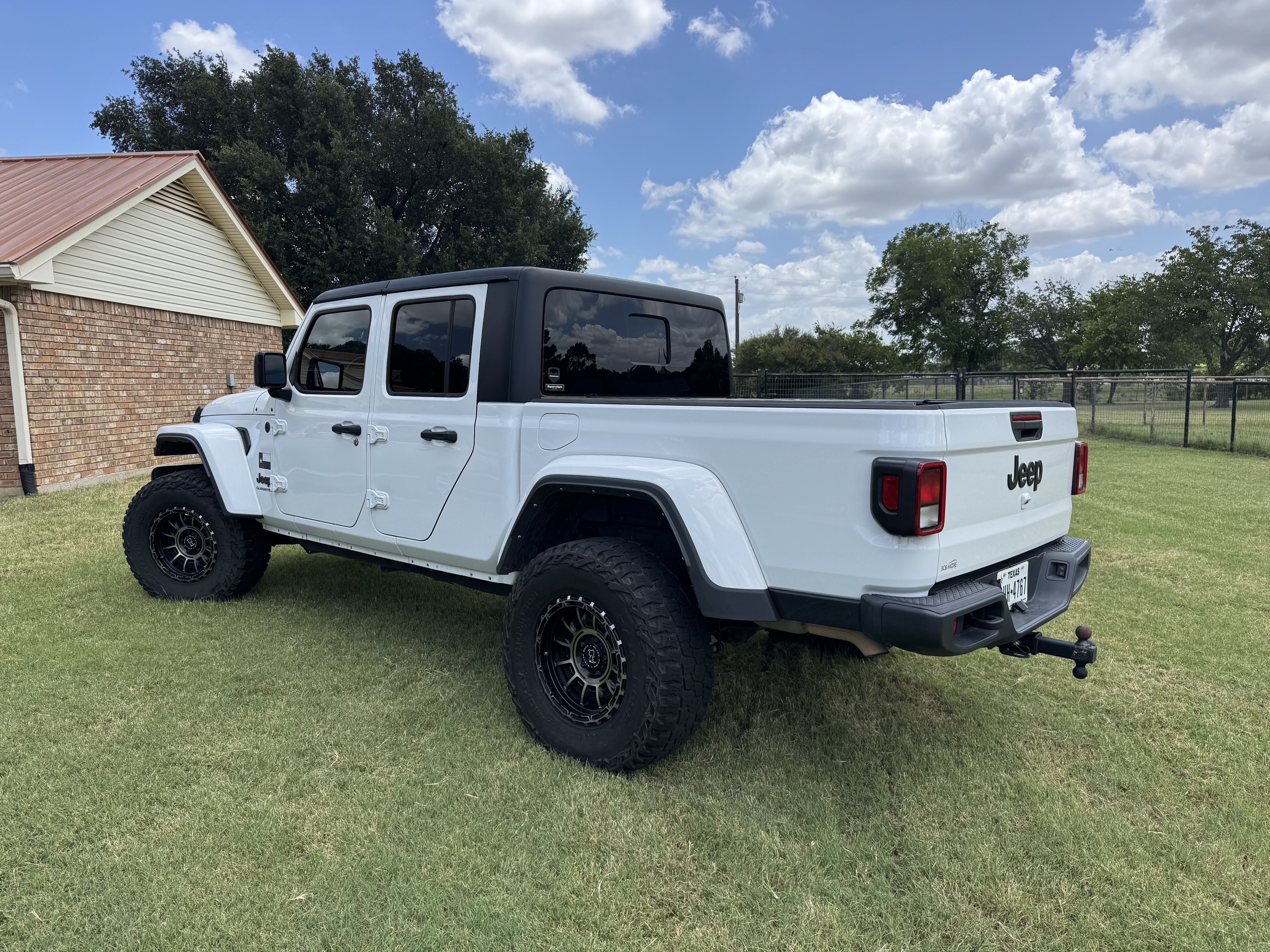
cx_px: 635
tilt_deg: -5.9
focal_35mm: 24
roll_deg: +1.9
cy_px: 476
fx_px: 881
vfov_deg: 56.8
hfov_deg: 71.6
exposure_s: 1/3597
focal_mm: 6.76
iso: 80
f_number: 1.78
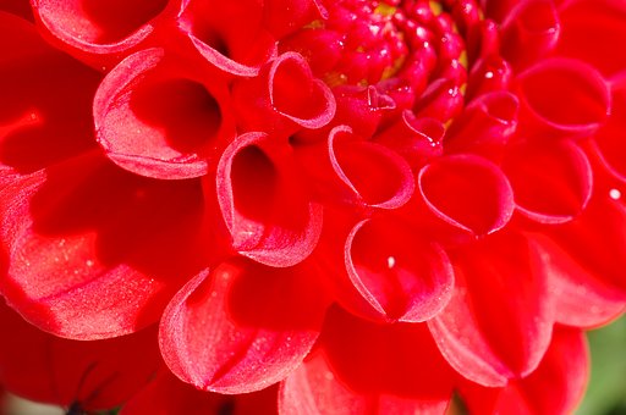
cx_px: 313
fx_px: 912
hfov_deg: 37.9
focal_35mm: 52
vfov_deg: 25.7
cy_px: 208
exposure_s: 1/15
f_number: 13
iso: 100
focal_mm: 35
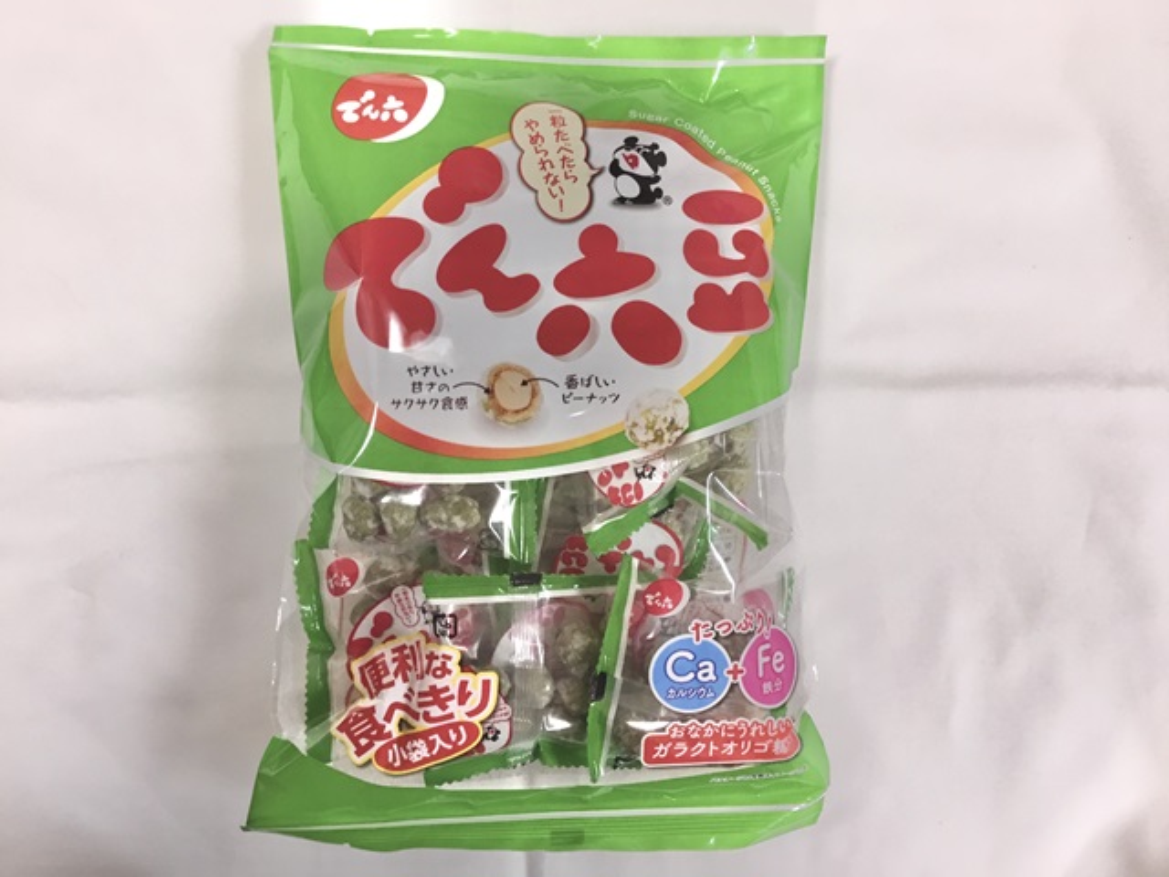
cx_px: 584
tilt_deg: -87.5
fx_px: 1047
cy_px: 438
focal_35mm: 31
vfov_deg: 45.4
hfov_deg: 58.4
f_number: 2.4
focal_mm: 3.3
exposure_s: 1/33
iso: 100
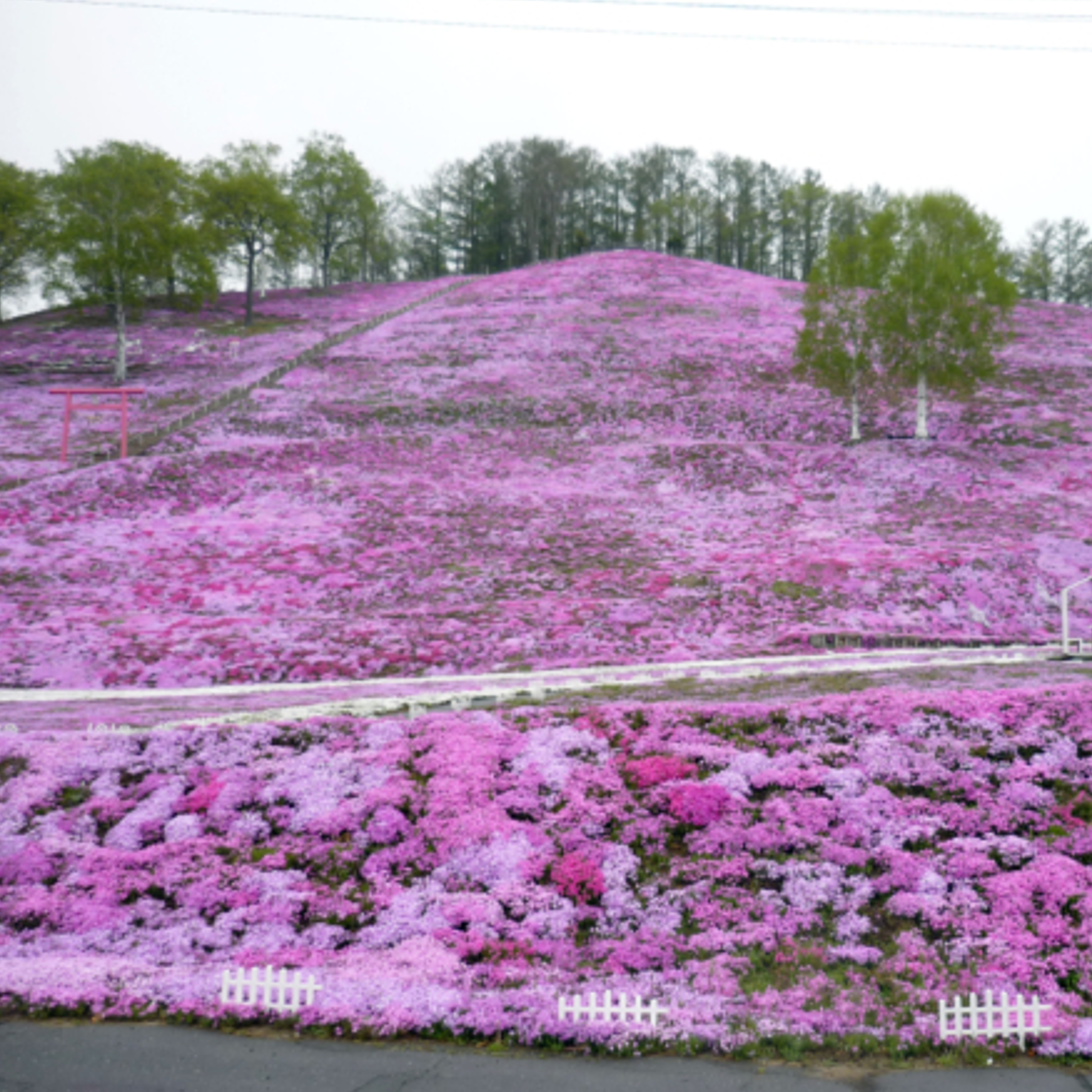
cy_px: 534
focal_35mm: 40
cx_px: 701
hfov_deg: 41.5
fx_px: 1428
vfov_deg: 41.9
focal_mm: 5.5
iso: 100
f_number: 2.8
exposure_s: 1/250
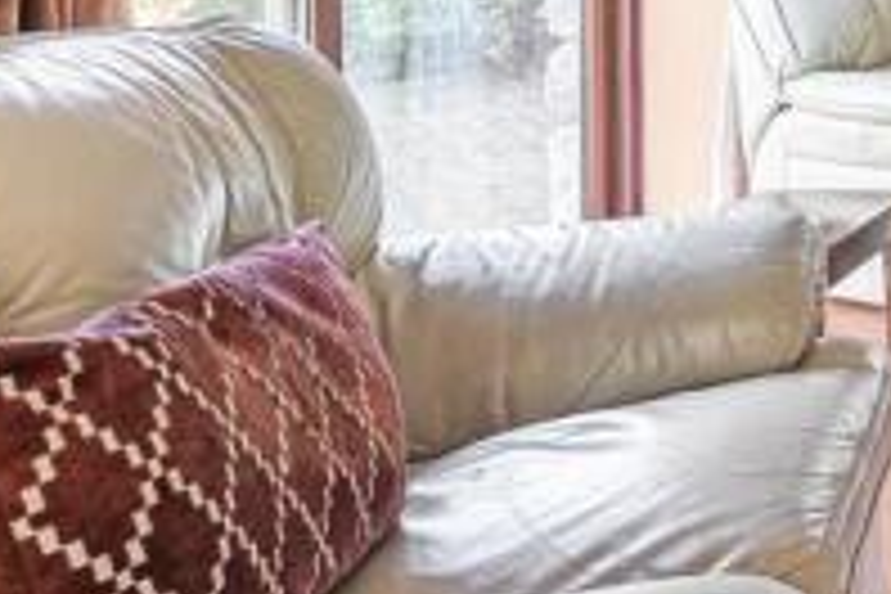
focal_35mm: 53
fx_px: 1312
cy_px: -119
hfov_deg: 25.5
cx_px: 1411
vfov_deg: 23.3
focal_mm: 16
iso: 200
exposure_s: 1/6
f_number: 8
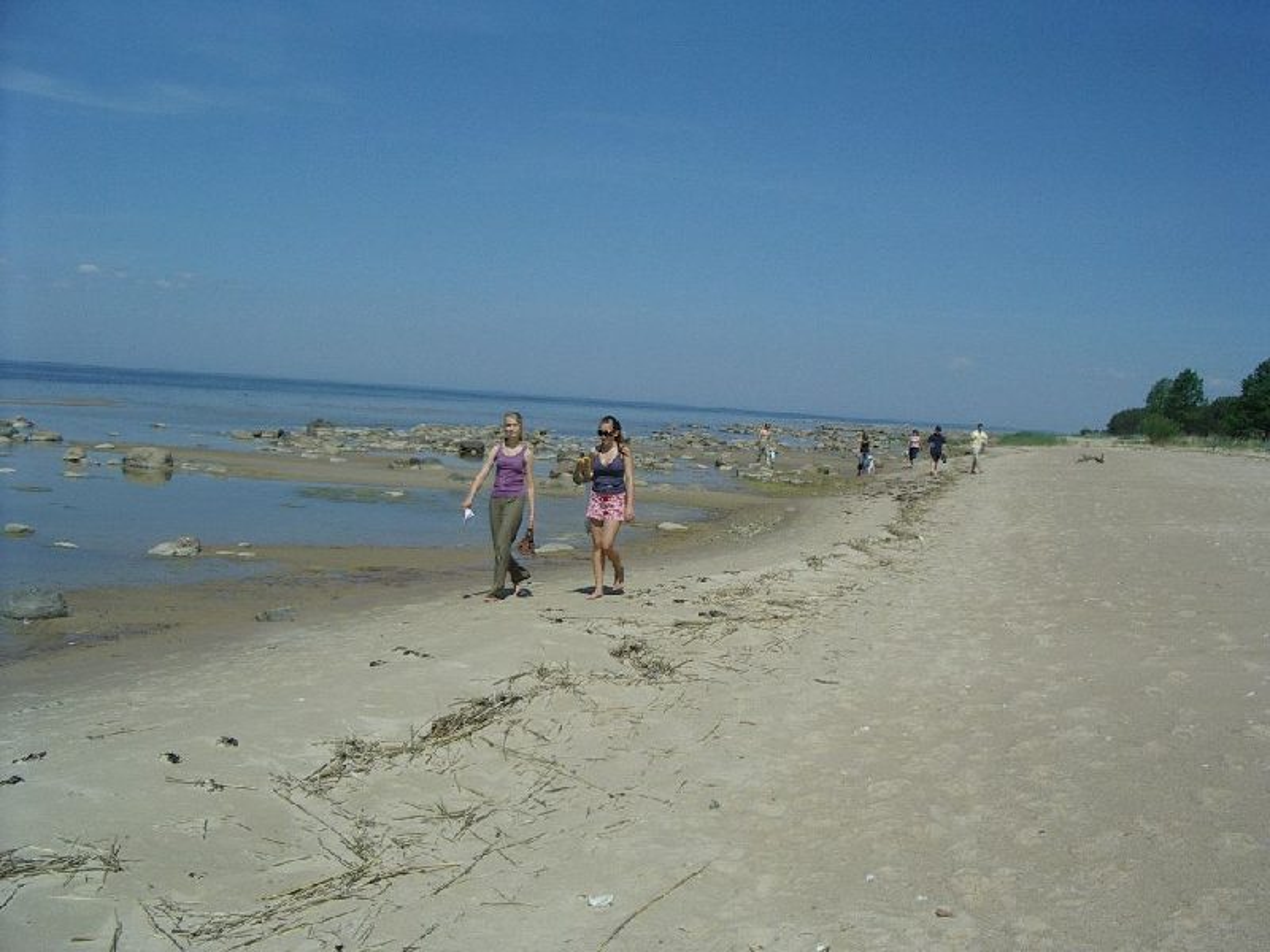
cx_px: 635
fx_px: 1394
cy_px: 476
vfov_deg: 37.7
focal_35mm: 38
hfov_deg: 49.0
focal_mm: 5.8
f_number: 4.8
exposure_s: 1/800
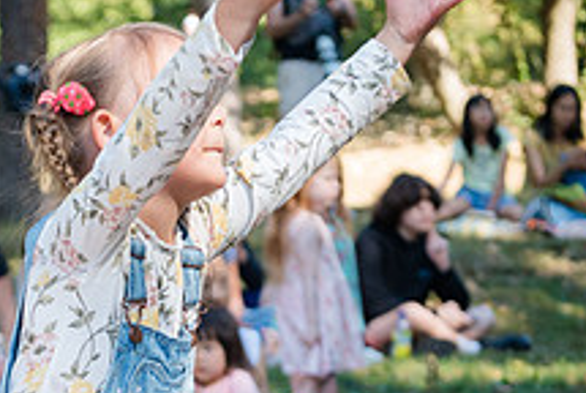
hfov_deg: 9.9
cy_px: 453
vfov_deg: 6.6
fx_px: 3374
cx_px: 88
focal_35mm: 207
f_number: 4.5
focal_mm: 66
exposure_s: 1/800
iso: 1000
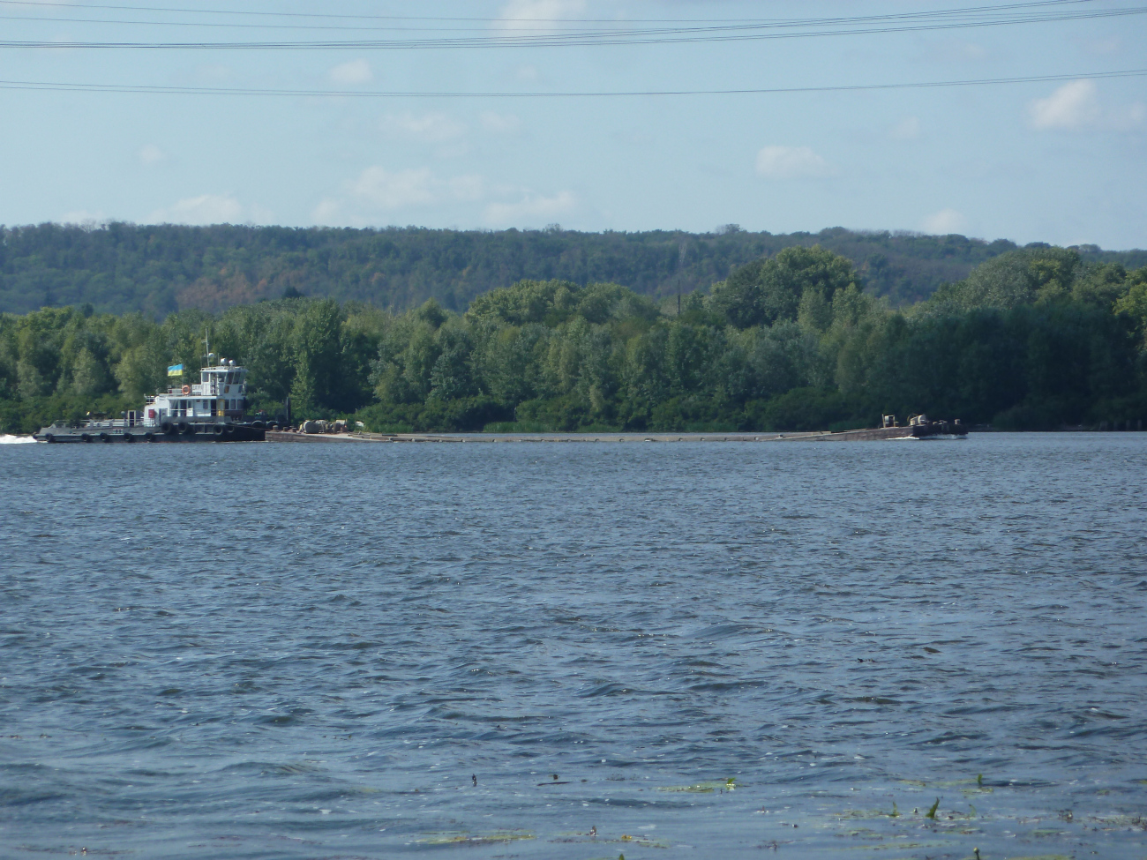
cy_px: 430
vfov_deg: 5.3
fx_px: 9212
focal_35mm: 278
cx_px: 574
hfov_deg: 7.1
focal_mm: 45.7
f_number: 4.8
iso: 80
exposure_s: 1/400
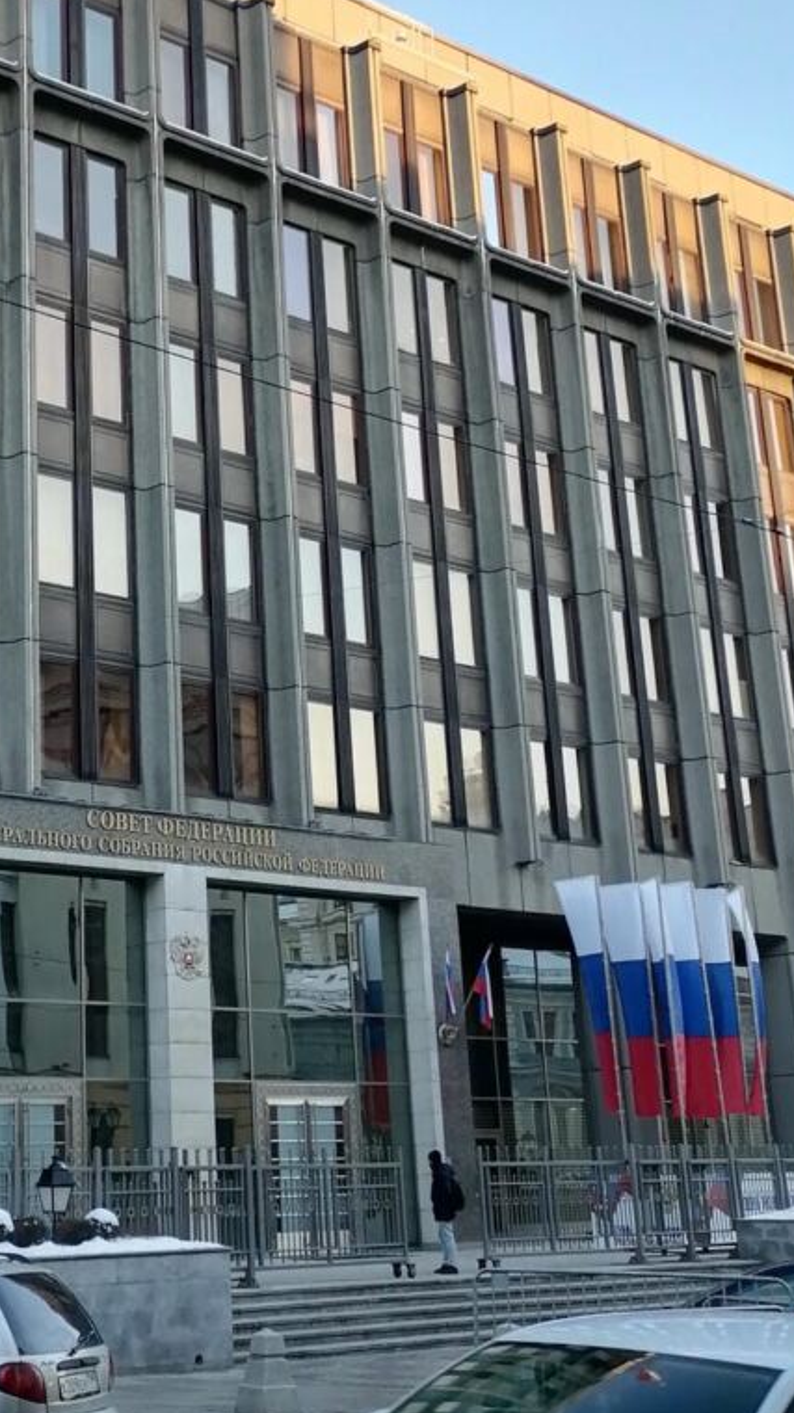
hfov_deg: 25.0
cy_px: 560
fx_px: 1761
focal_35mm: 47
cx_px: 164
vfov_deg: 43.5
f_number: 1.8
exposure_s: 1/160
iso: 50
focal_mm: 5.4
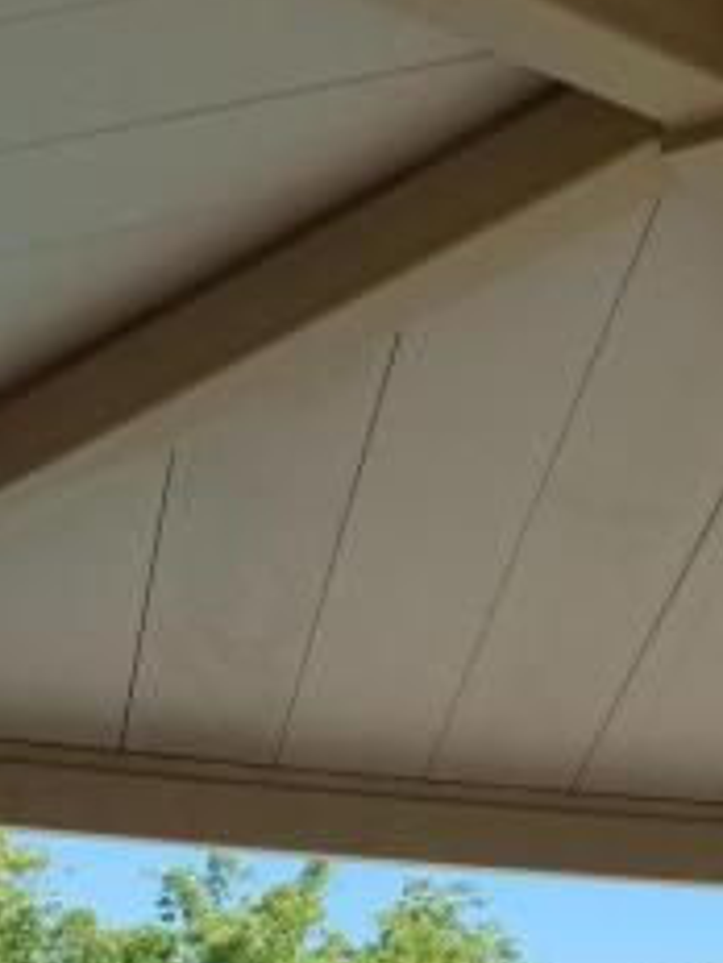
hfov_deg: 17.2
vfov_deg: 20.2
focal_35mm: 86
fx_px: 2395
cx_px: 362
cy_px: 1361
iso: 50
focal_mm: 4.2
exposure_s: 1/1768
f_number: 1.7
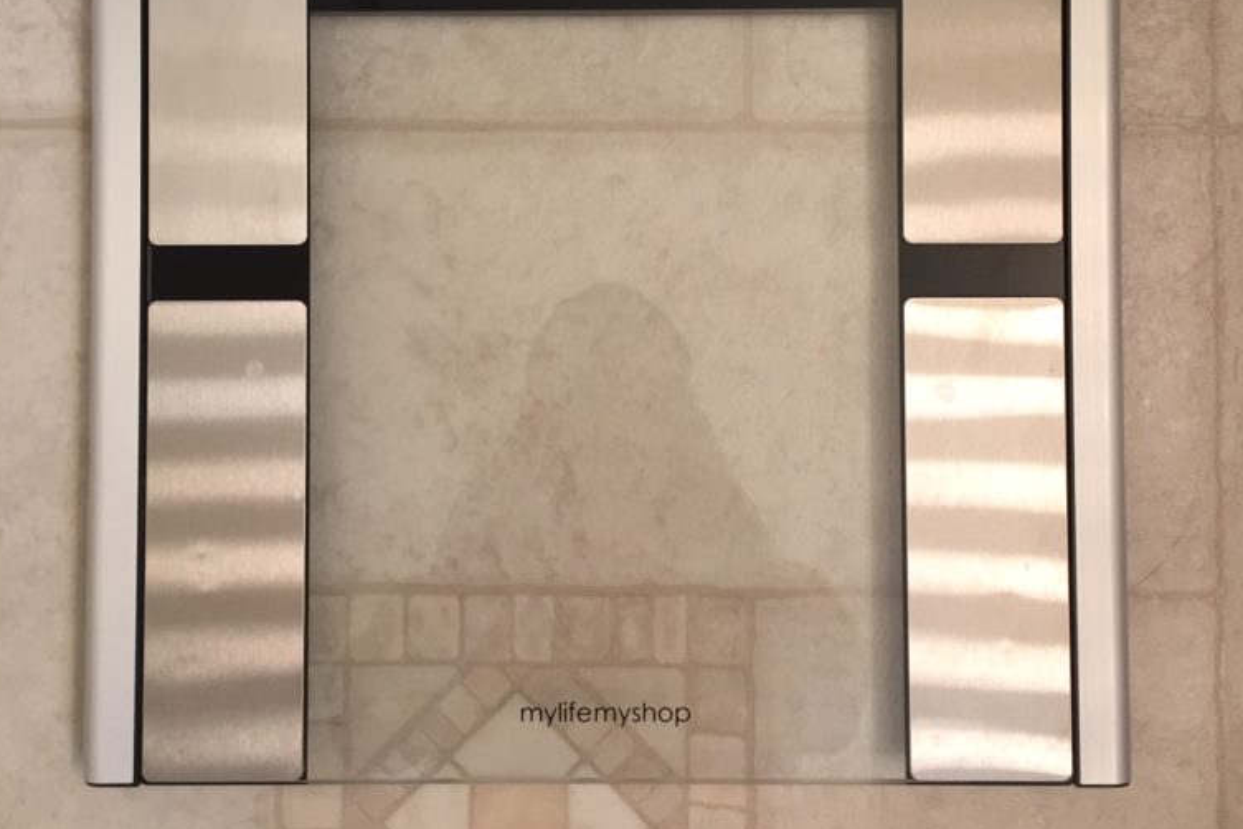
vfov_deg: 32.3
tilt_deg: -86.5
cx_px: 622
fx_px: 1416
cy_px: 268
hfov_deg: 47.4
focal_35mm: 41
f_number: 2.2
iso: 64
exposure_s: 1/30
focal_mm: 4.15
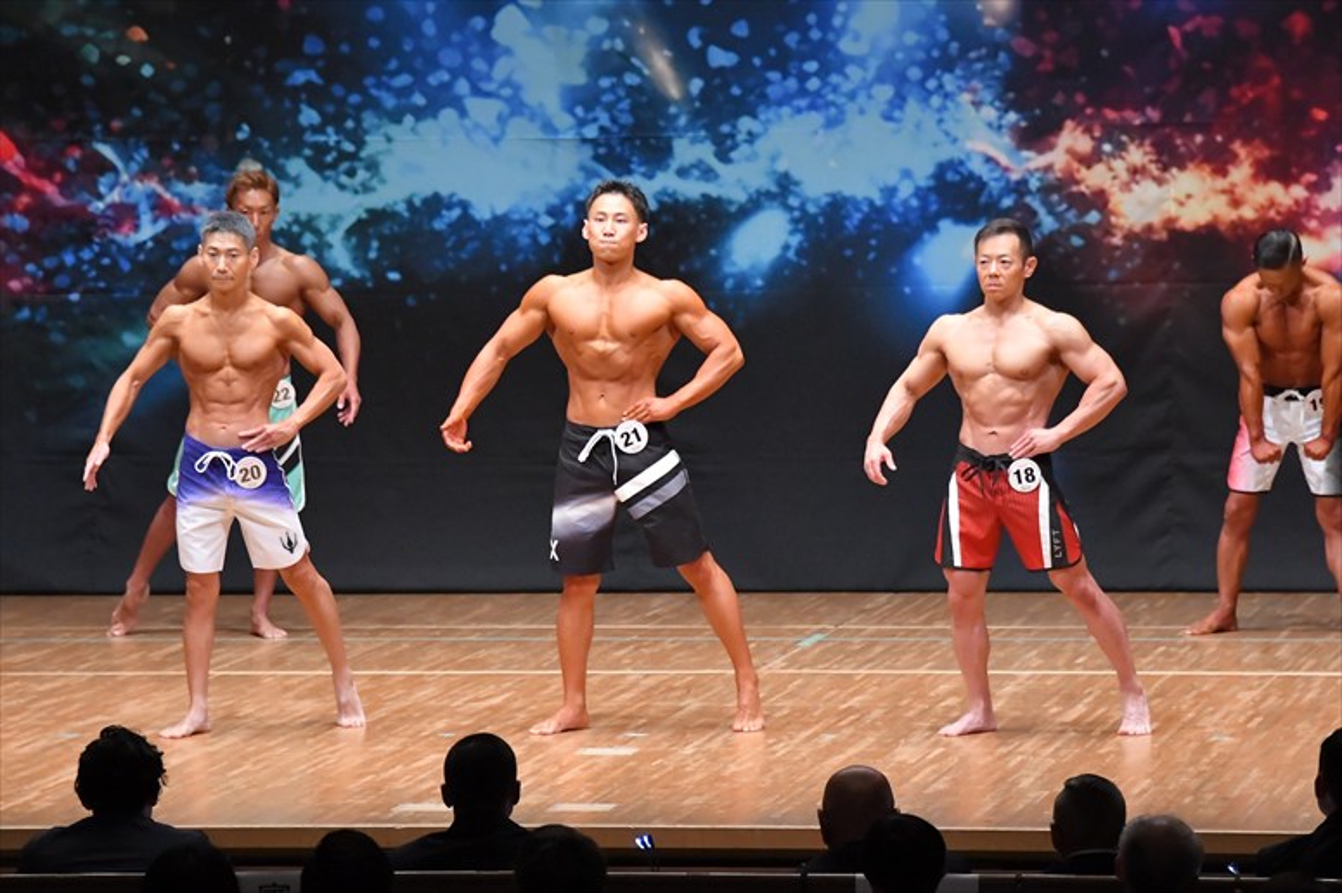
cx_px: 671
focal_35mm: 202
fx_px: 7527
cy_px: 446
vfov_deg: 6.8
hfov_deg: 10.2
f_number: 5.6
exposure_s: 1/400
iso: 8000
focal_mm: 135
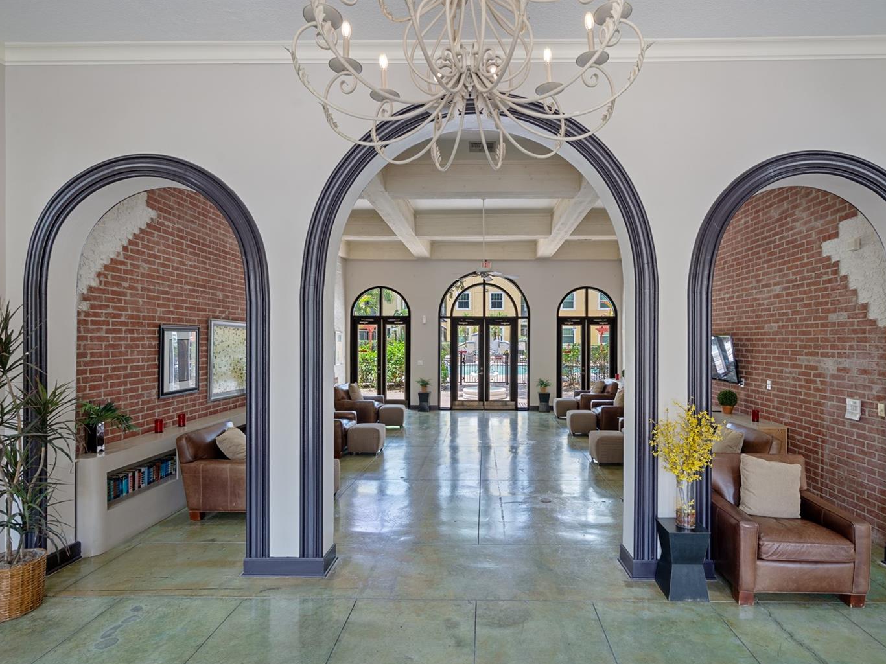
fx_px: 461
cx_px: 487
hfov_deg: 87.5
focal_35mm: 18
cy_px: 344
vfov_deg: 71.6
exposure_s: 1/13
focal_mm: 16
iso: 320
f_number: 9
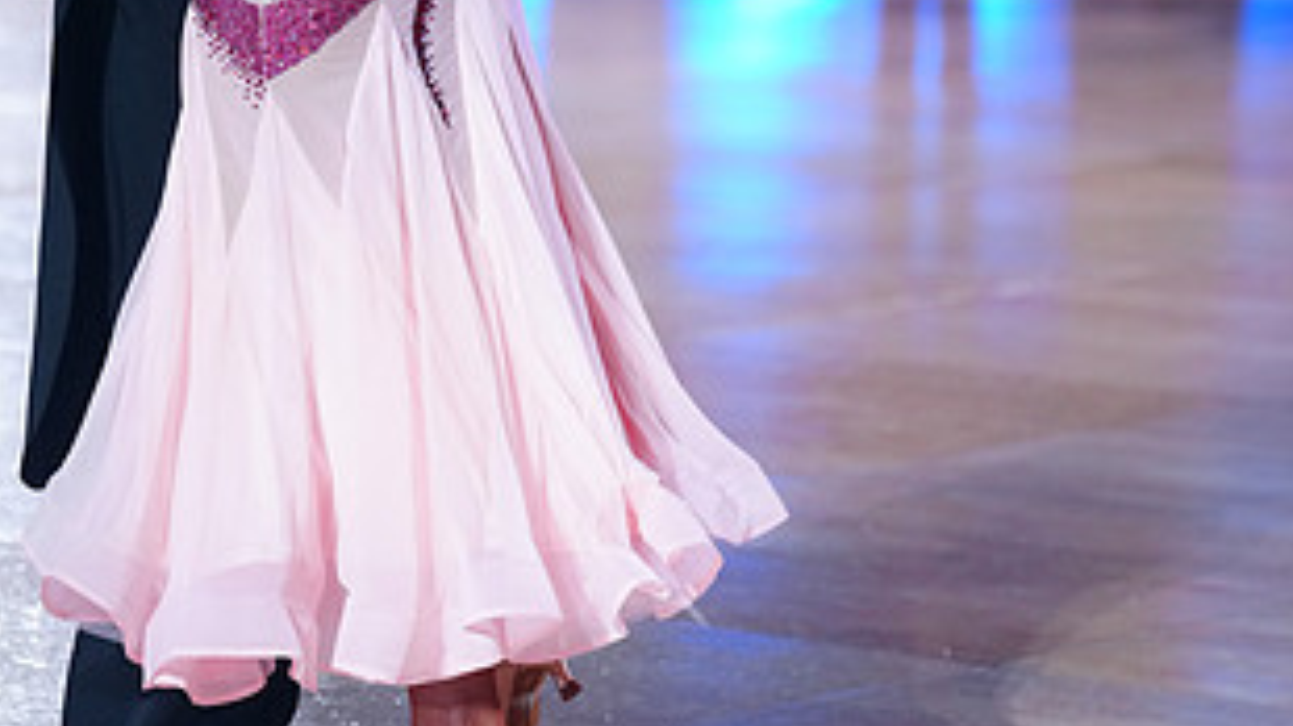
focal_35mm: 245
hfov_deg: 8.8
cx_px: 498
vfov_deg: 4.9
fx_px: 8396
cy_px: -150
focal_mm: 125
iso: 2000
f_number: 2.8
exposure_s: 1/400
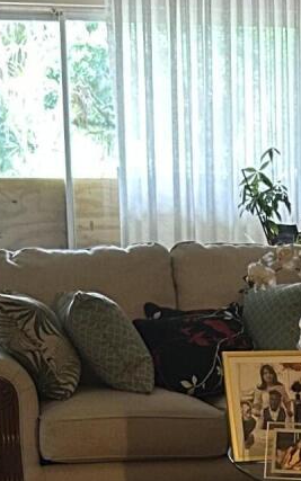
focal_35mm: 129
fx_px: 1693
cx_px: 432
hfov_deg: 9.9
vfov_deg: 15.8
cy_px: 500
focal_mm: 5.7
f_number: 1.5
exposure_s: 1/60
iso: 400
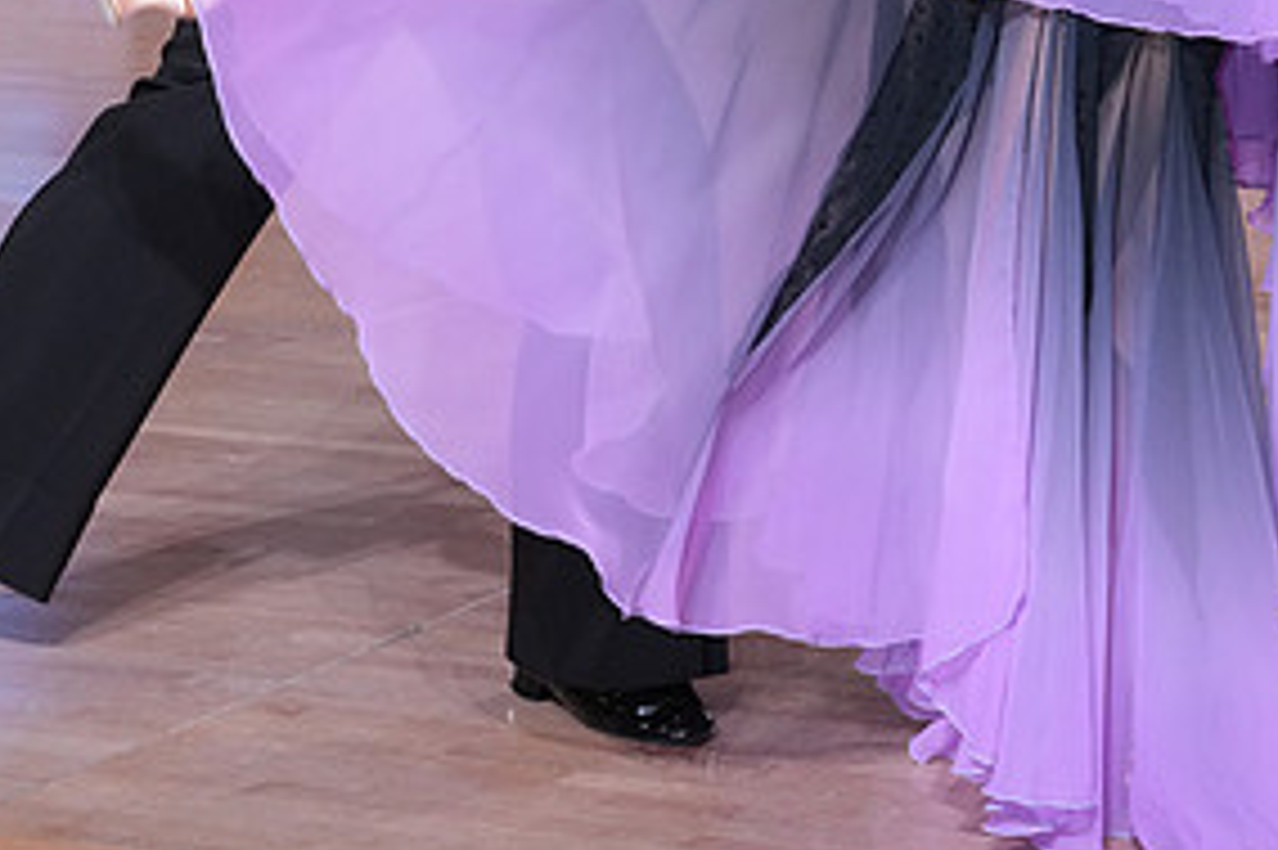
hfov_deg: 13.8
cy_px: -270
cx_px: 848
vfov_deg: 9.0
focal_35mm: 149
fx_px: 5286
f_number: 5.6
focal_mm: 73
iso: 2500
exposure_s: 1/200
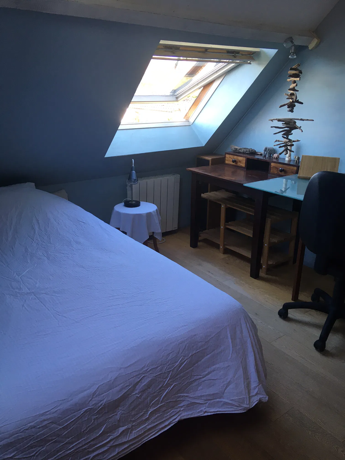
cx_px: 172
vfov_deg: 61.7
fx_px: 385
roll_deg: -0.2
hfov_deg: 48.2
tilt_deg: -19.4
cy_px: 230
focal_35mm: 29
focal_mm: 4.15
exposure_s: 1/33
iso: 25
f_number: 2.2
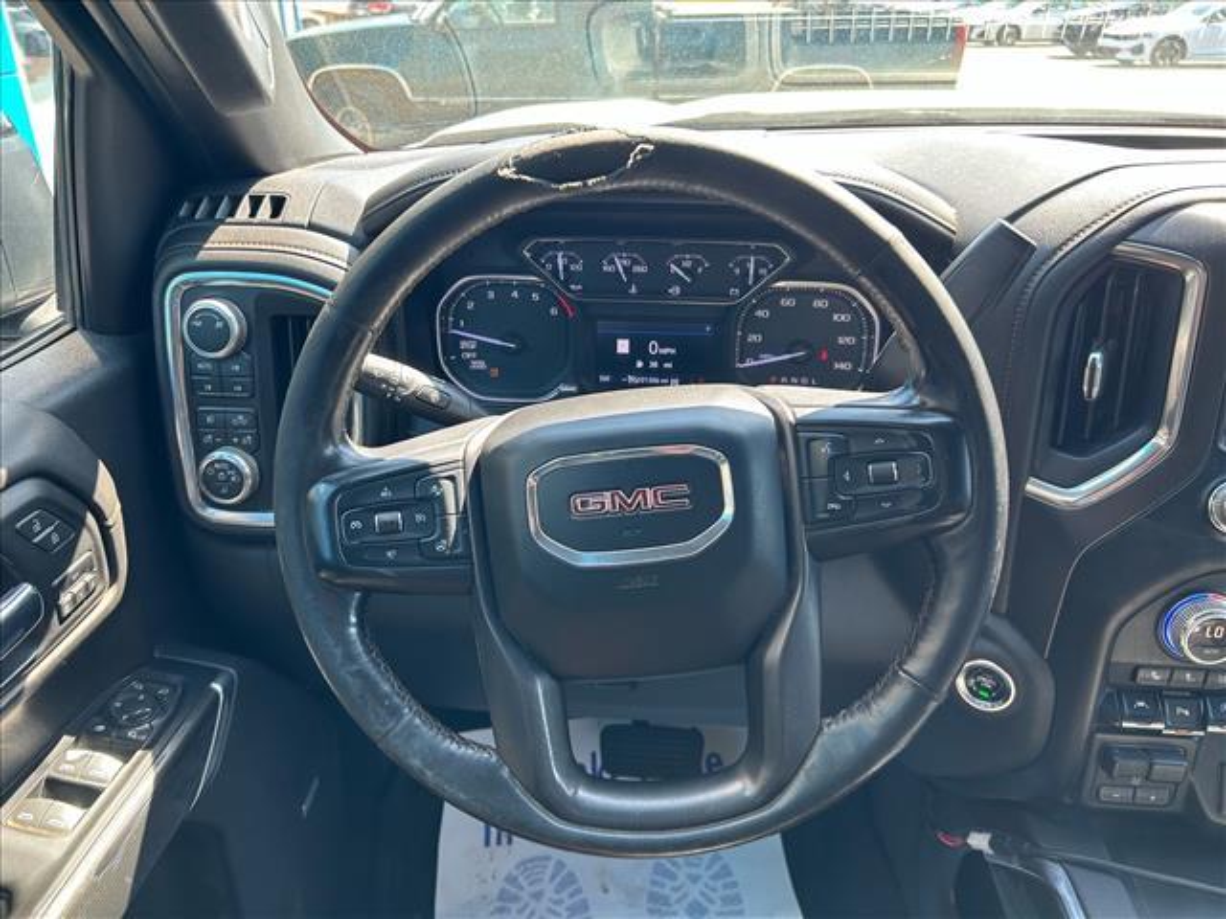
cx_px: 613
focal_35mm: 26
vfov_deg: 53.1
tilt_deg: -27.5
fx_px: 921
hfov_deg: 67.3
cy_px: 460
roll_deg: +1.2
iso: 64
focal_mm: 5.7
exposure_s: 1/121
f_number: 1.5
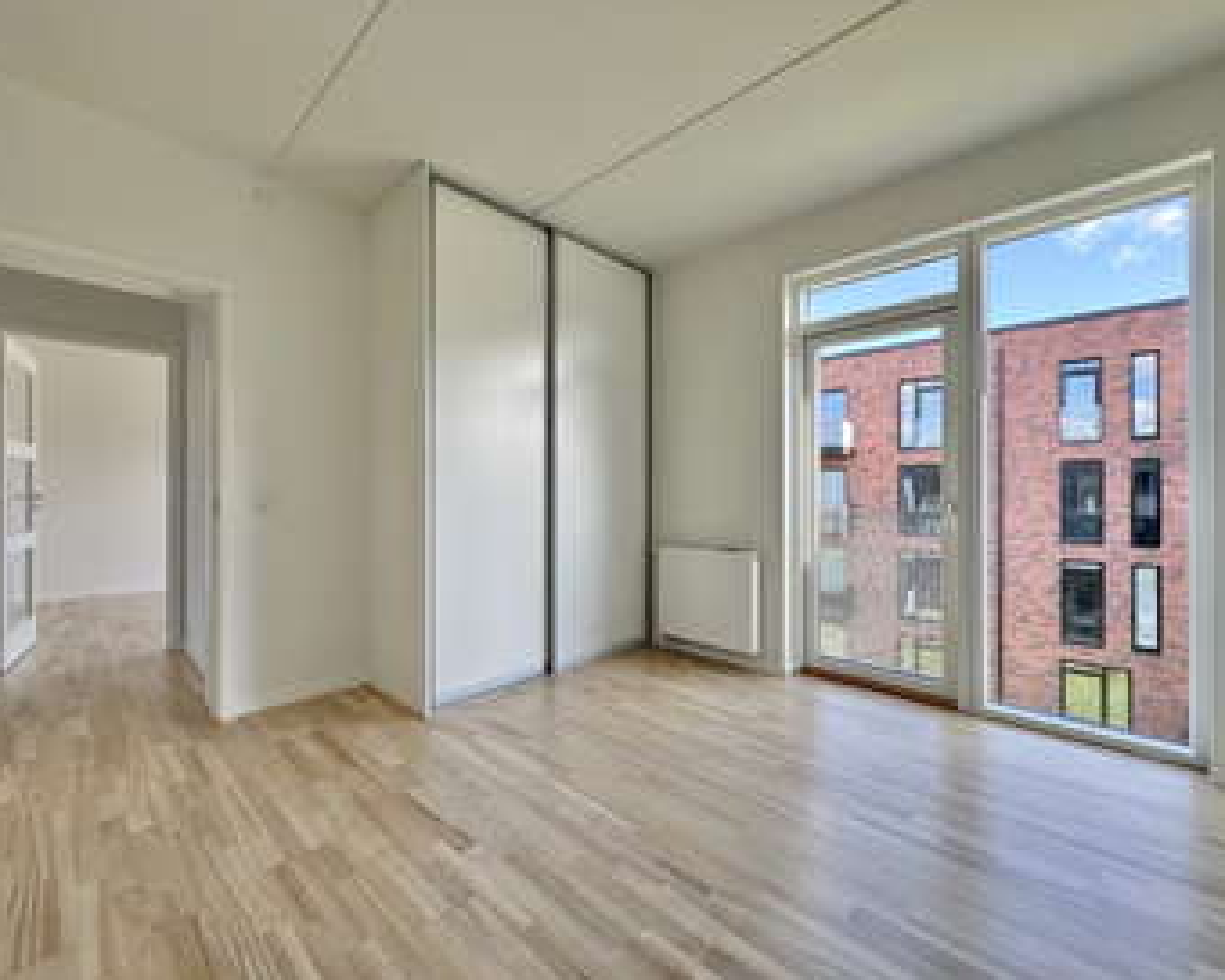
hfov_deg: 96.8
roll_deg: -0.5
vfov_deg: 84.0
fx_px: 544
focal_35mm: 15
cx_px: 593
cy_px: 490
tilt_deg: +0.1
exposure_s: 1/107
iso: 40
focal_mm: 2.22
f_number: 2.2
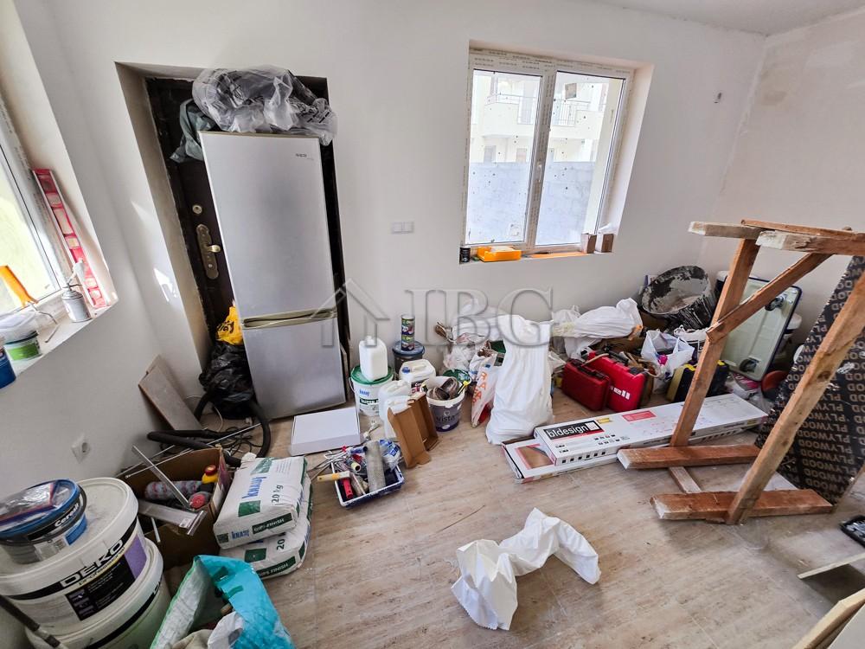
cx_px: 432
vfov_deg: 89.9
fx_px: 325
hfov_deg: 106.2
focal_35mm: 13
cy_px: 324
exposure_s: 1/50
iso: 80
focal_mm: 2.2
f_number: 2.2
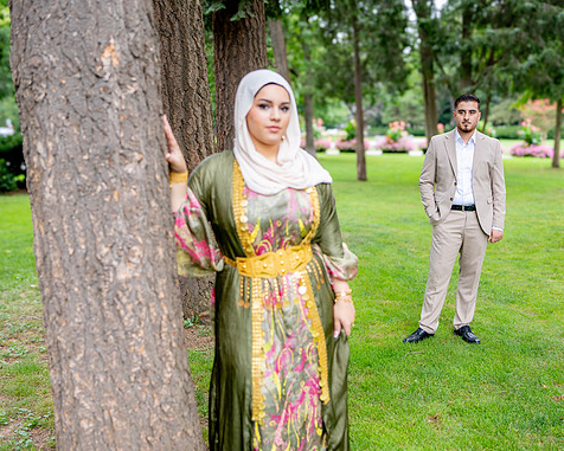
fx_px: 668
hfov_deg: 45.8
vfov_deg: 37.3
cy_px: 223
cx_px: 300
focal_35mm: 40
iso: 200
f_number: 2
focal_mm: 35
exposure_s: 1/1000
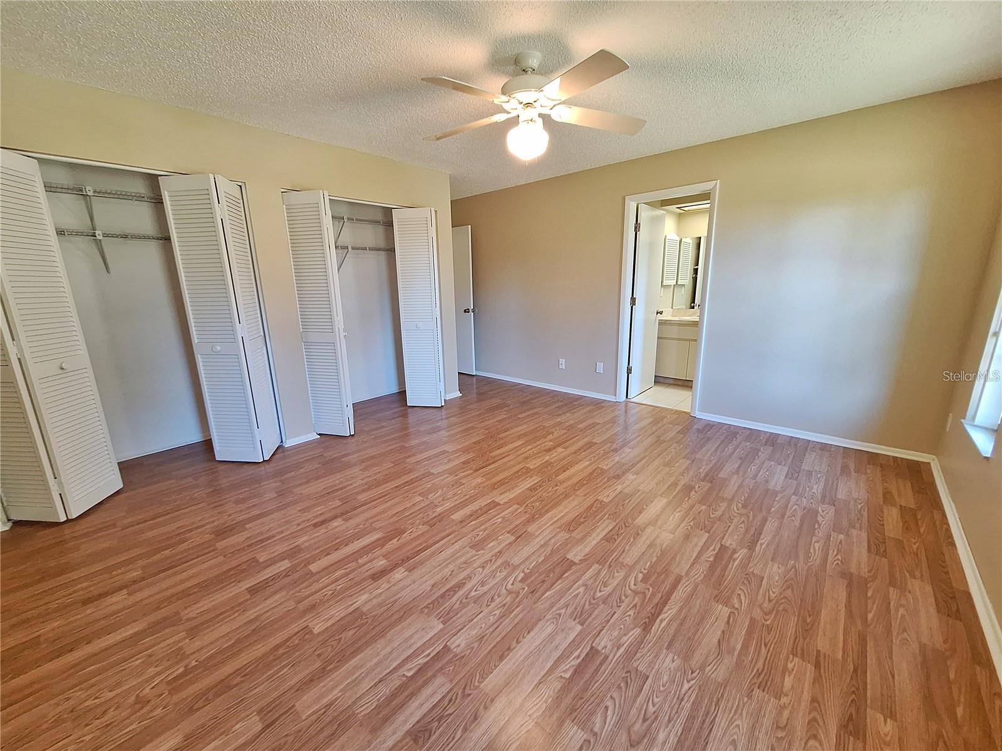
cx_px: 501
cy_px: 376
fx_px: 376
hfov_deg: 106.2
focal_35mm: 13
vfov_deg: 89.9
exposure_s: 1/40
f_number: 2.2
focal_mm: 1.74
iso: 200
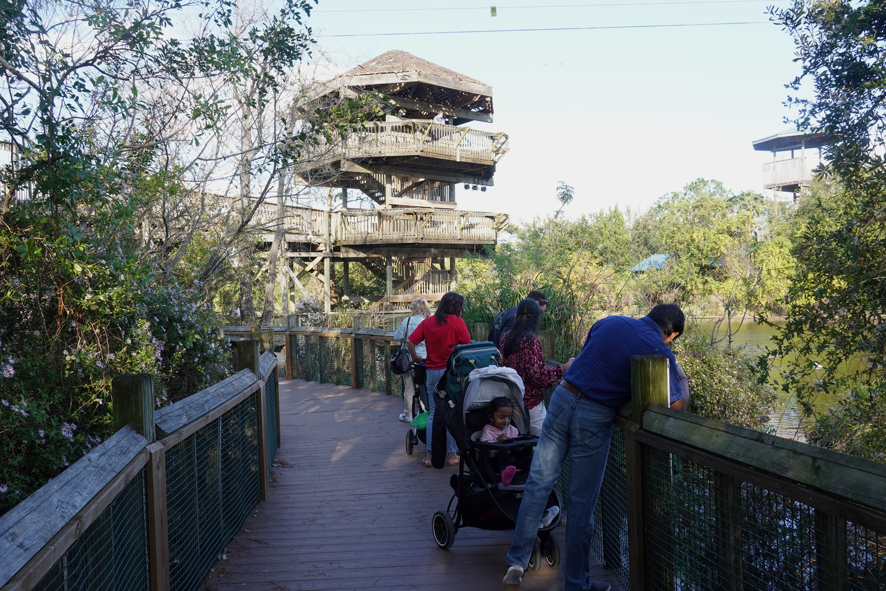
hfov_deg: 65.5
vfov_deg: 46.4
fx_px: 689
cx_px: 443
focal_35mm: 28
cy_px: 296
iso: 640
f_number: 14
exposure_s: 1/100
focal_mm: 28
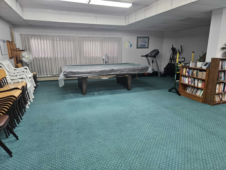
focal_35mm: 23
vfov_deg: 58.9
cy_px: 85
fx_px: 150
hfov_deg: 73.9
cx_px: 113
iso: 250
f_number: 1.8
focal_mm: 5.4
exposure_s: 1/50
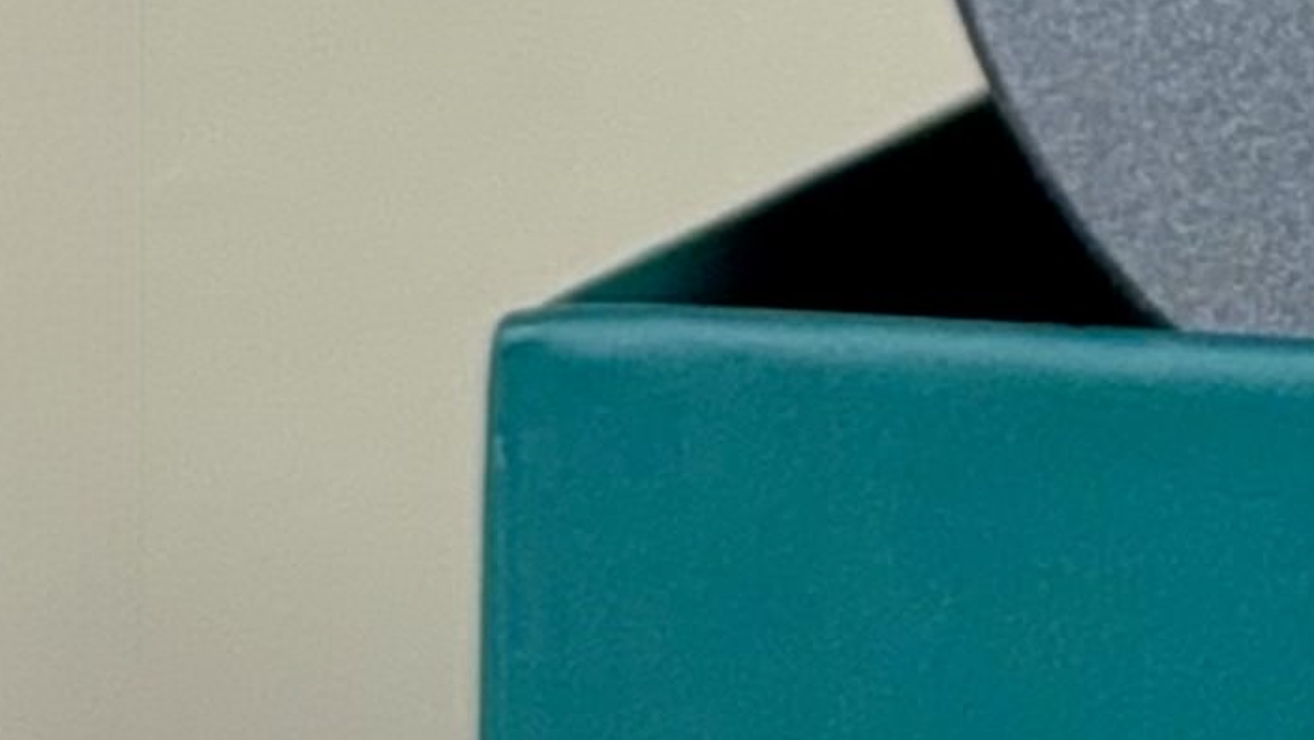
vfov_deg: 4.7
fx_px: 8747
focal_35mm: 251
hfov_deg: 8.3
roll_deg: -0.8
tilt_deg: -4.7
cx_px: 2330
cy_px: -1089
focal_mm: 6.76
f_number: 1.78
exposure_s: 1/125
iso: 50
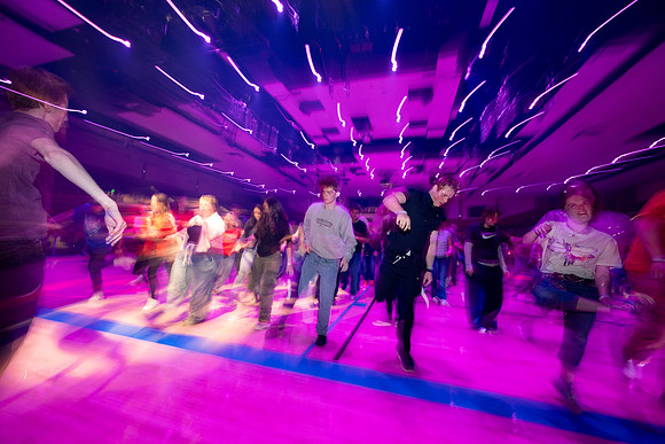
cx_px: 332
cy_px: 222
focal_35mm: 30
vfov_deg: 43.6
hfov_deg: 61.9
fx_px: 554
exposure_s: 1/2.5
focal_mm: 30
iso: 400
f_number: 5.6
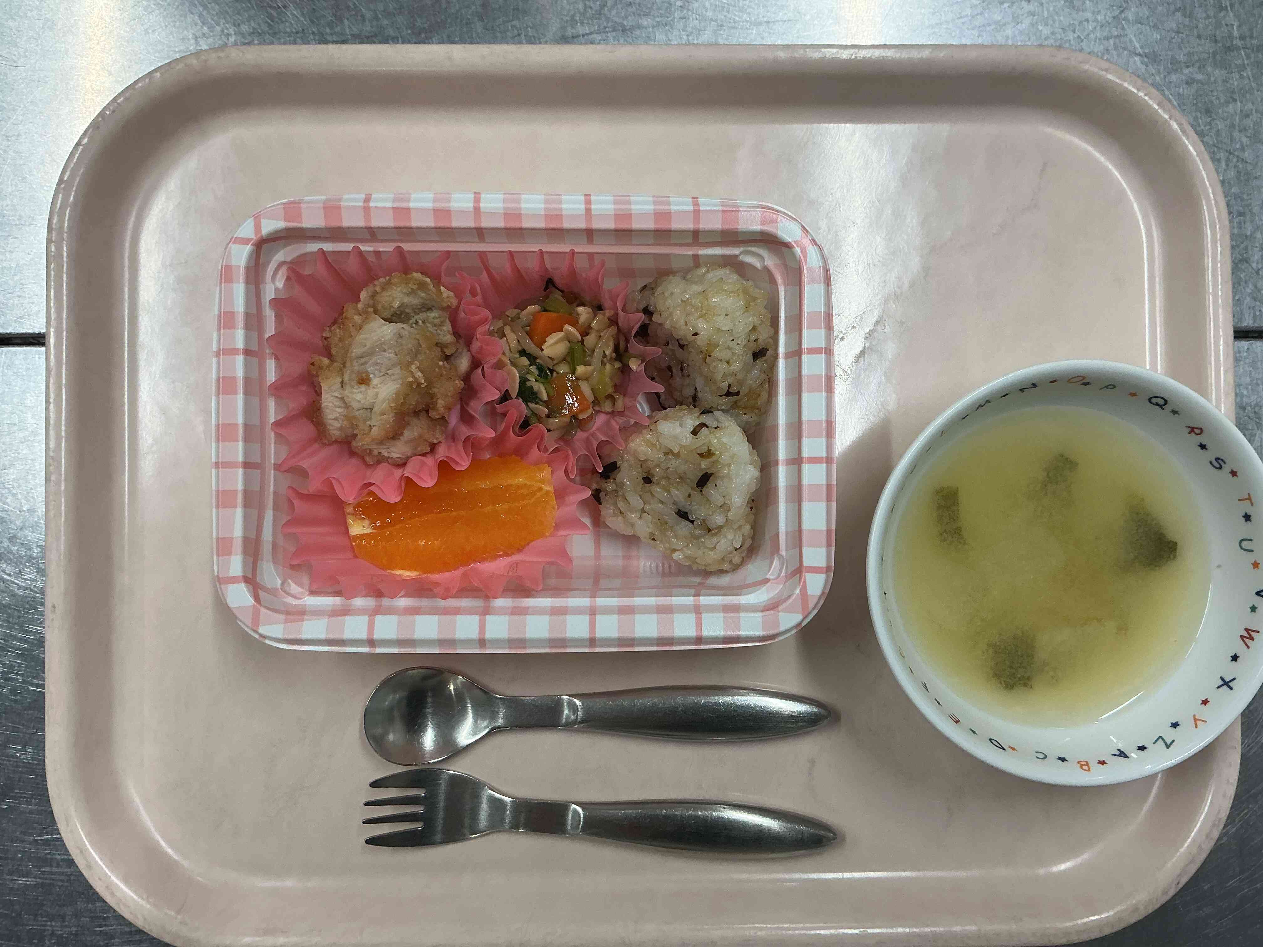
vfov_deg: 48.2
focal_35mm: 29
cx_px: 632
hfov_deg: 61.7
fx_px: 1058
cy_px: 474
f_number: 1.8
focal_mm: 3
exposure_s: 1/120
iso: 50
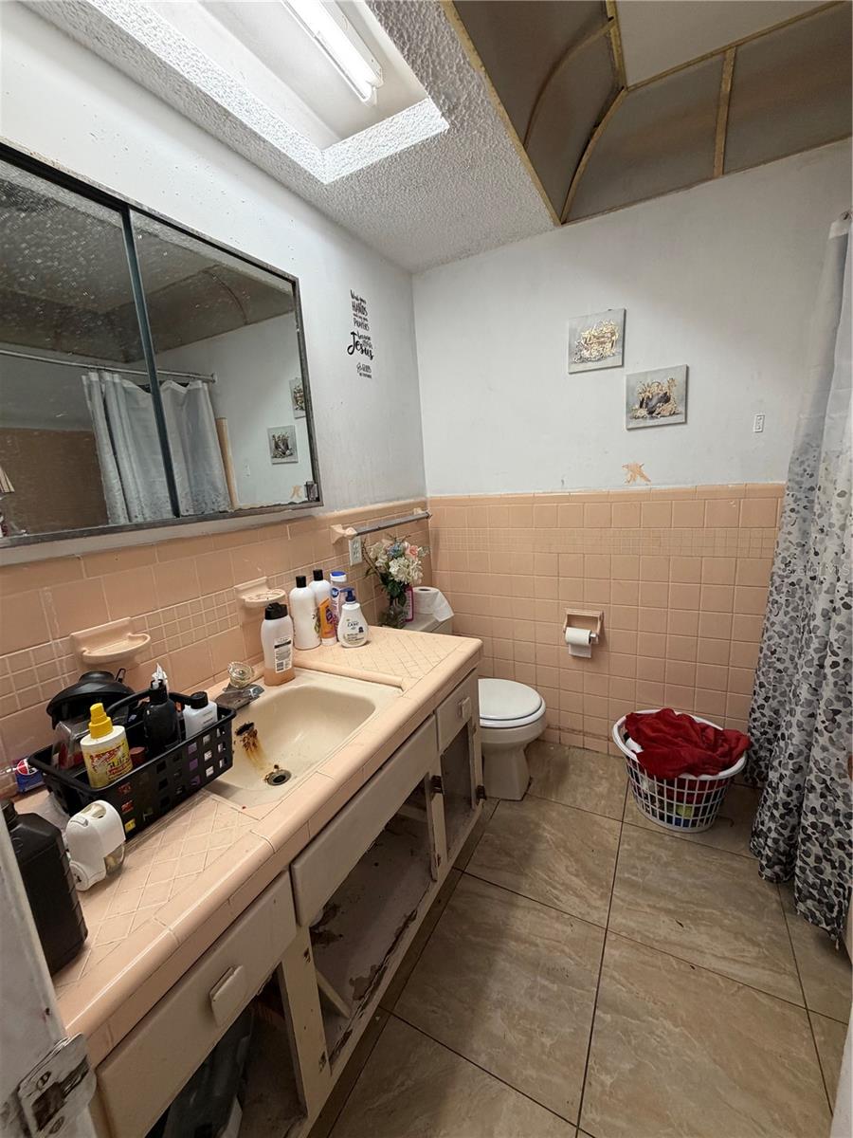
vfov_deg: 102.1
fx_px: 460
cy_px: 569
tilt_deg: -11.5
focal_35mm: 14
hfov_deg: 85.7
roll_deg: +3.7
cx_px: 426
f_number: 2.2
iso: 250
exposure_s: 1/60
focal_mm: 2.22
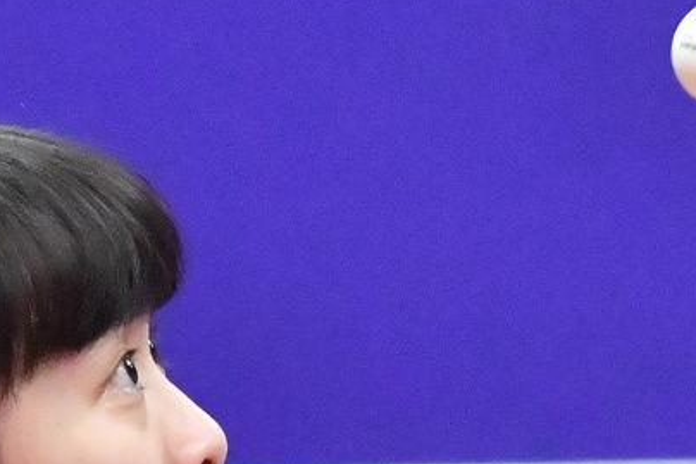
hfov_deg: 1.4
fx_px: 27557
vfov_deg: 1.0
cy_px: 671
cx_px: 973
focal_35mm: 1426
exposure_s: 1/640
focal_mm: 200
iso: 8000
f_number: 9
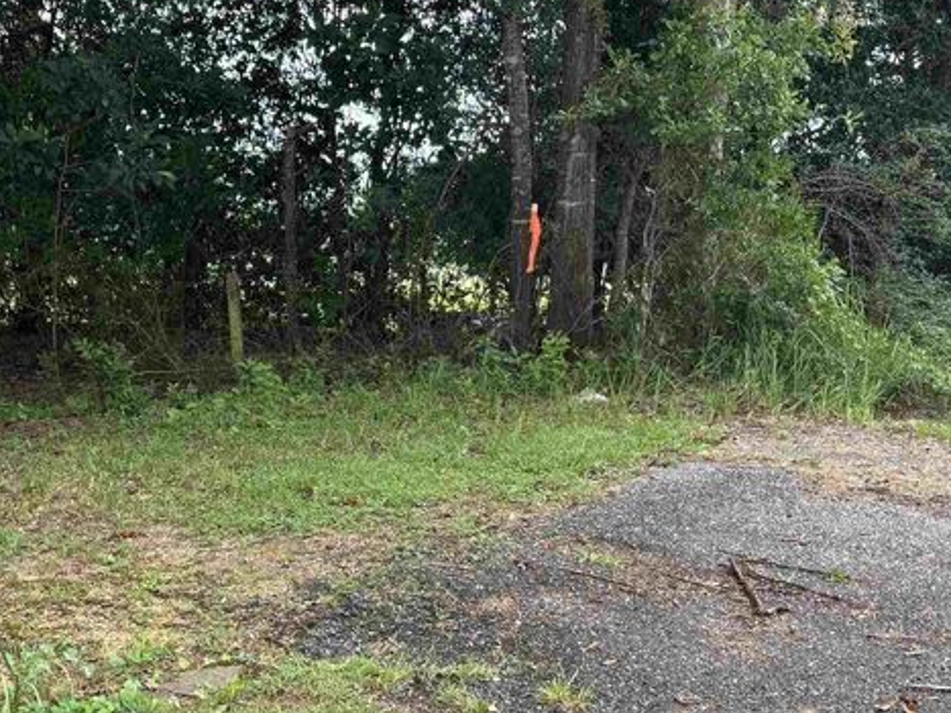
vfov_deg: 25.1
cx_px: 379
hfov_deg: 33.7
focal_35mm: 57
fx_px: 1566
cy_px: 589
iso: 32
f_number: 1.6
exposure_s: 1/128
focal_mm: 5.96
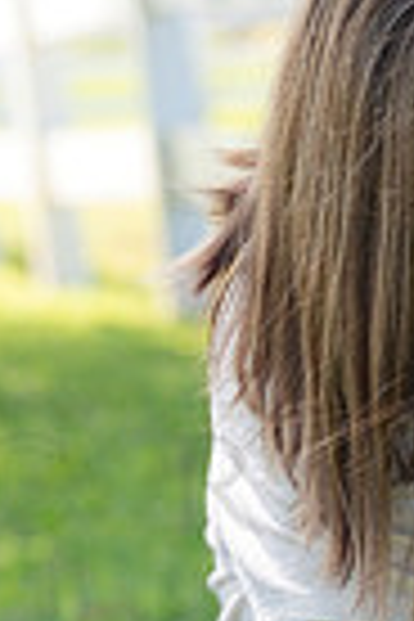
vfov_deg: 8.0
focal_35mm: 256
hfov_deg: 5.3
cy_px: 688
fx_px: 4416
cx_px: 742
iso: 400
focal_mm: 61
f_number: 4
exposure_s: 1/640
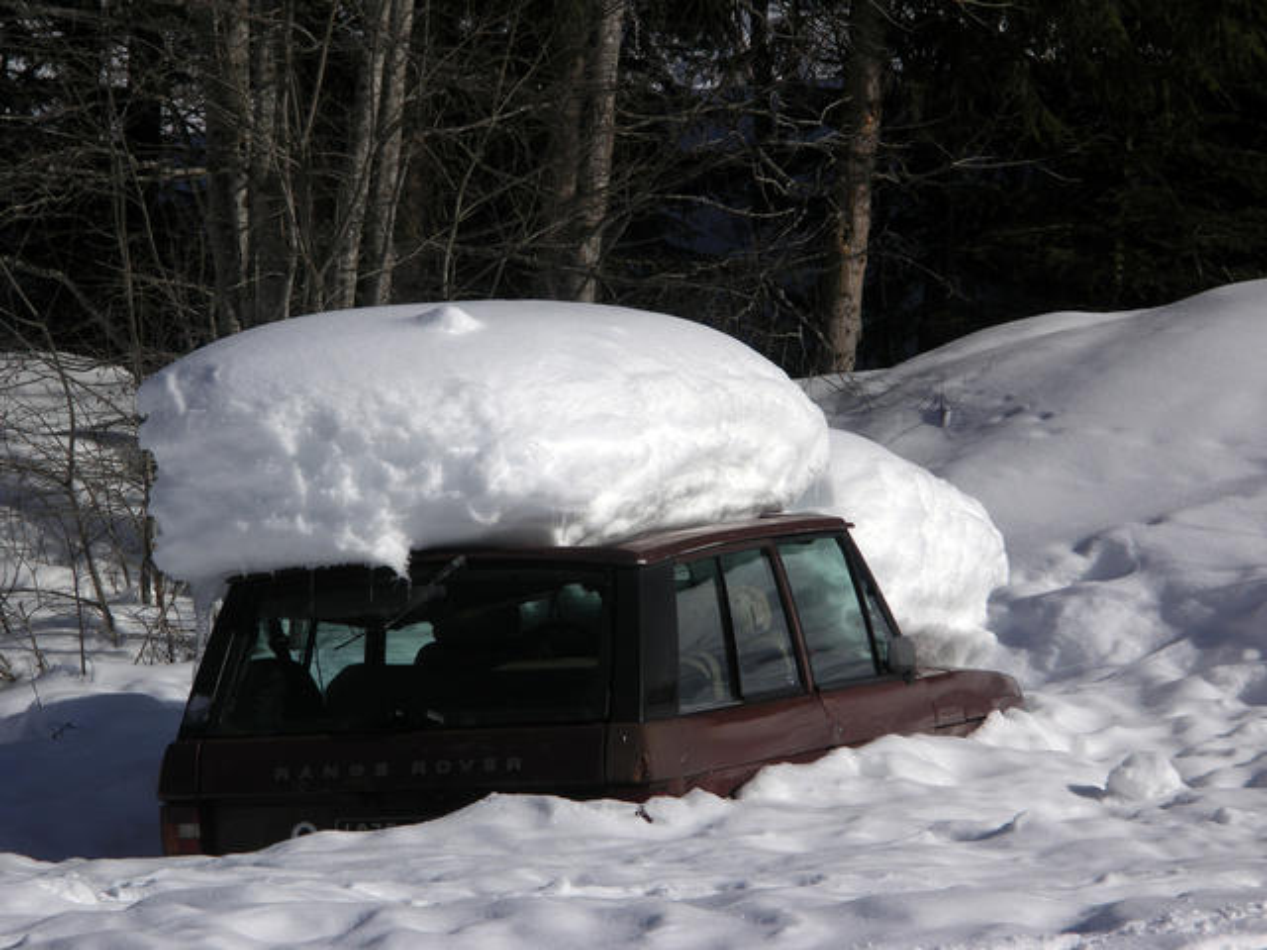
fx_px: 7320
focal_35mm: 200
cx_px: 634
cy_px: 475
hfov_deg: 9.9
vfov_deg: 7.4
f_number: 6.3
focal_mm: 50.8
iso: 50
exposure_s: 1/640
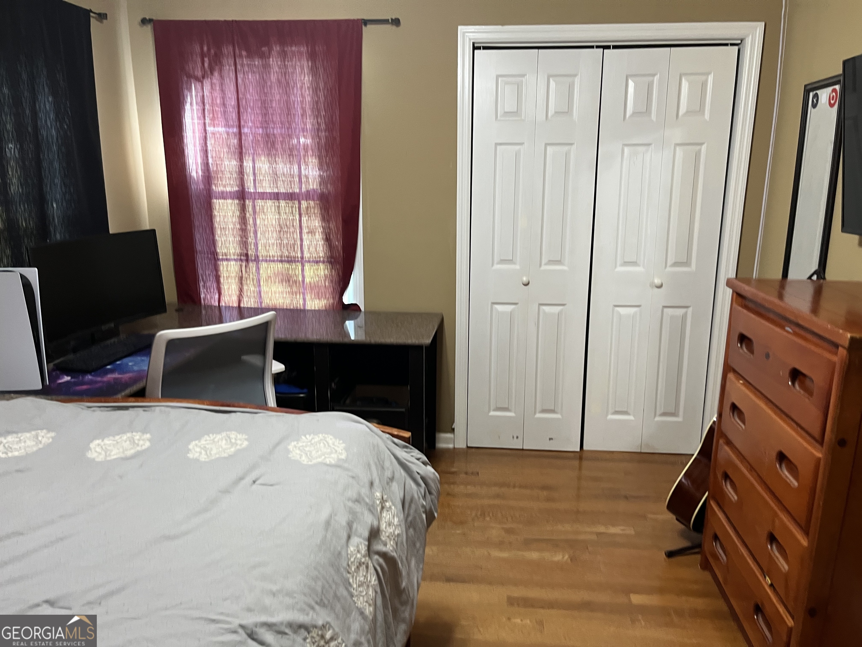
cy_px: 324
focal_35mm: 26
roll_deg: -0.4
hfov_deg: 67.3
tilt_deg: -13.6
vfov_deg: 53.1
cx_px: 431
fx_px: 647
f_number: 1.6
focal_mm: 5.1
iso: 200
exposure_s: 1/60
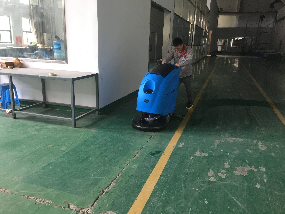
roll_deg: -1.2
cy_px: 107
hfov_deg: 61.7
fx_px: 239
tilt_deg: -15.6
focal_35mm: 29
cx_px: 142
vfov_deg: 48.2
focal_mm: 4.15
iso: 40
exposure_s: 1/17
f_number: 2.2
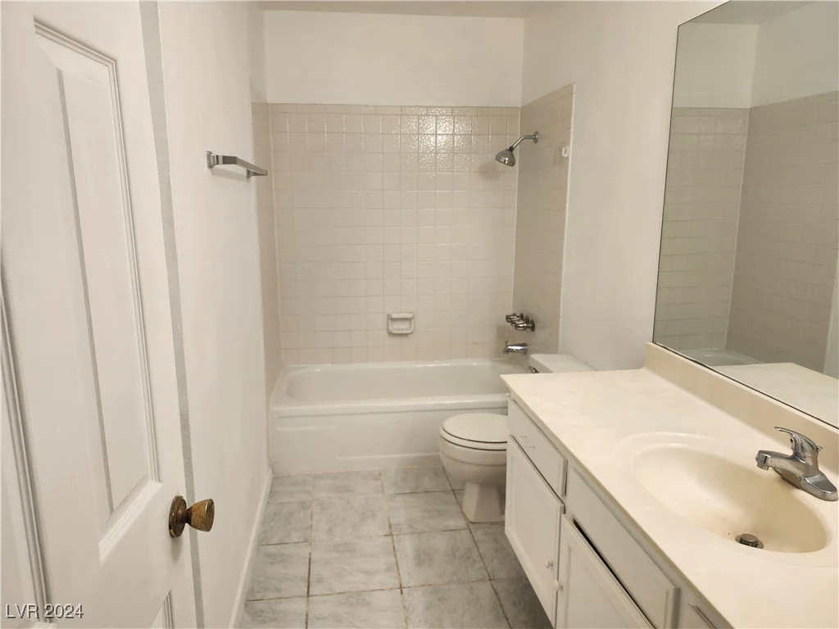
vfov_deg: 58.9
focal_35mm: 23
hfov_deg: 73.9
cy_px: 314
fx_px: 557
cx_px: 420
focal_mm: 5.54
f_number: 1.8
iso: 100
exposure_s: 1/120
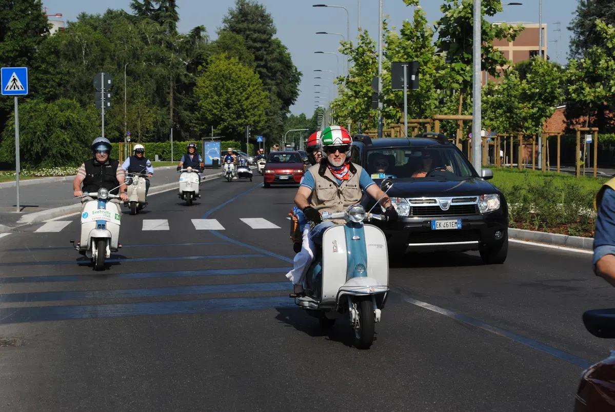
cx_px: 308
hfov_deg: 24.6
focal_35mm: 82
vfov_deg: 16.6
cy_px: 206
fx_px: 1411
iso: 100
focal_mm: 55
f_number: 8
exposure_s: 1/250
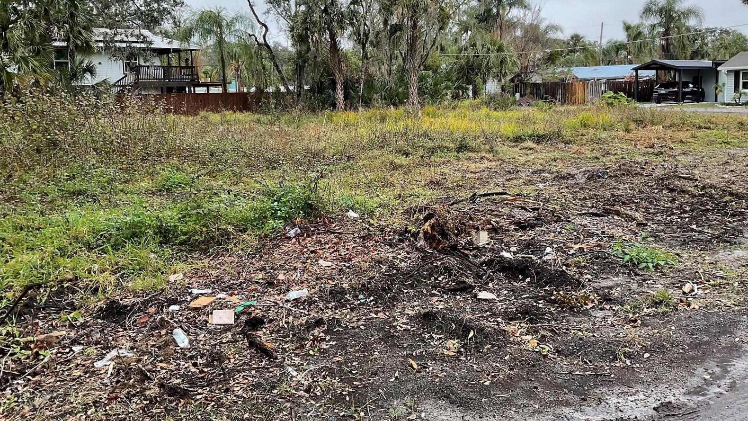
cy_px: 168
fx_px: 635
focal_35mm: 32
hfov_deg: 61.0
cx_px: 374
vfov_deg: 36.5
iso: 16
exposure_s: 1/146
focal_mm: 3
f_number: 1.8
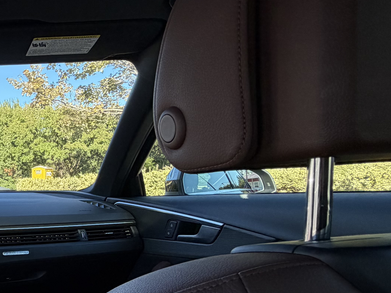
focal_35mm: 38
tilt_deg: +1.0
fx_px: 429
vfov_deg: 37.4
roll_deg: +5.1
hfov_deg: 35.6
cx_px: -101
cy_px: 191
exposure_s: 1/502
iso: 50
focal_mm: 2.22
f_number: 2.2
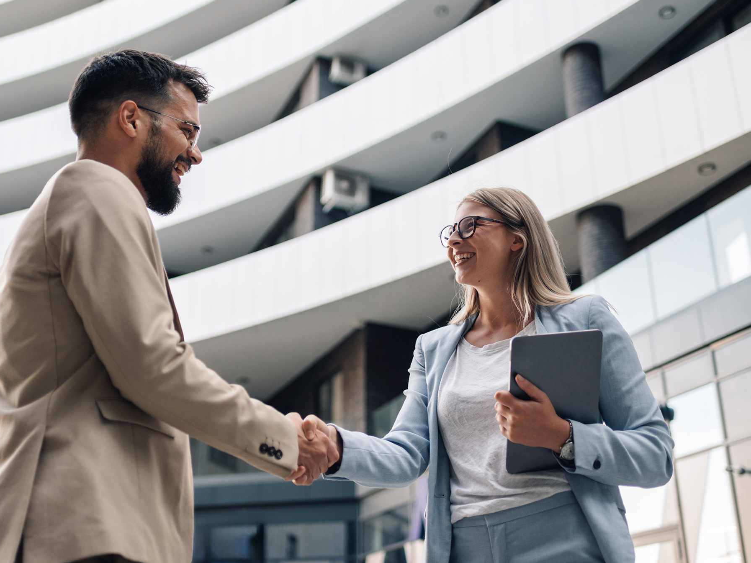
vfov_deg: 32.2
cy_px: 284
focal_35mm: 45
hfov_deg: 42.0
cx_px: 315
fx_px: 976
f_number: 1.8
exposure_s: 1/400
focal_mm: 35
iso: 250
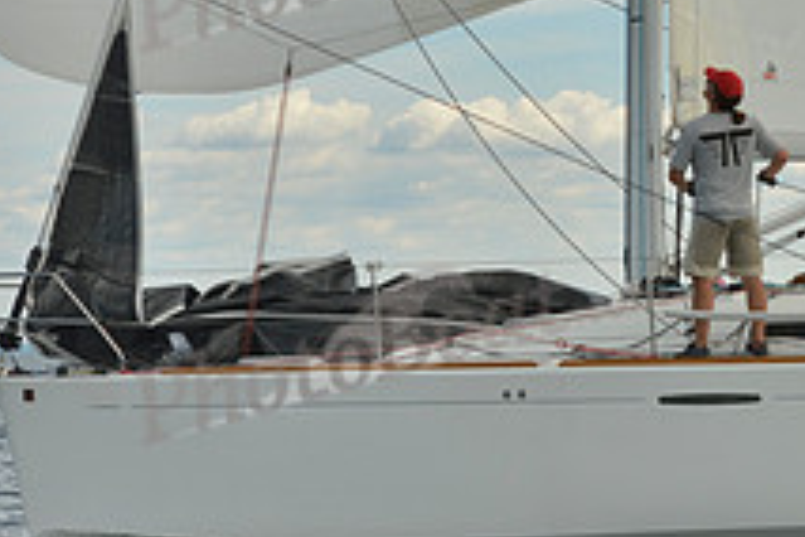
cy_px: 96
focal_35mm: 191
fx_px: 4271
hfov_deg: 10.6
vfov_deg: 7.2
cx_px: 865
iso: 200
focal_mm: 70
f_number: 7.1
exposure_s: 1/1000
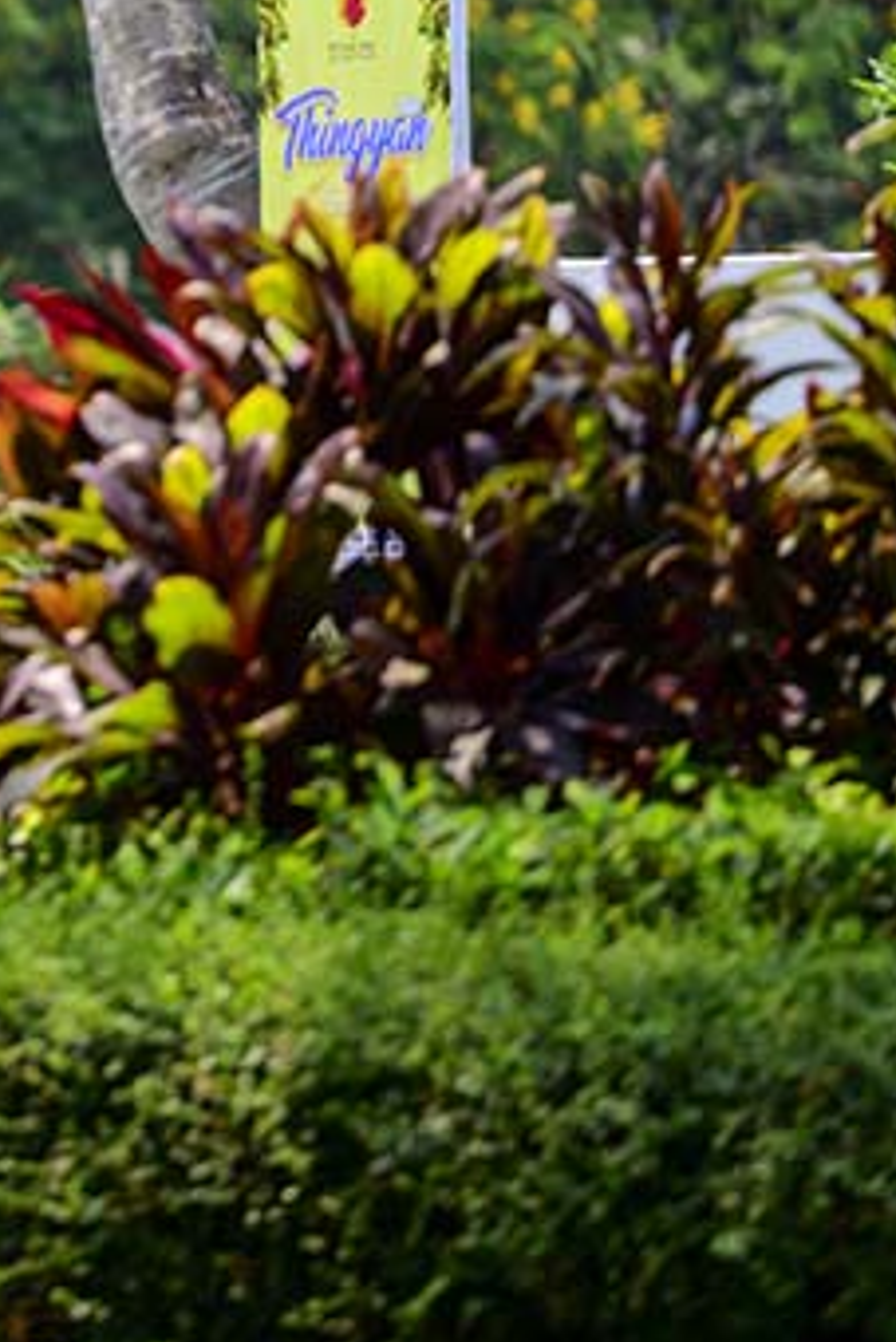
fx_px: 21070
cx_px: -529
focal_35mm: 565
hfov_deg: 2.4
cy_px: 182
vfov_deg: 3.6
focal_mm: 200
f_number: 2.8
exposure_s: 1/8000
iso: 640
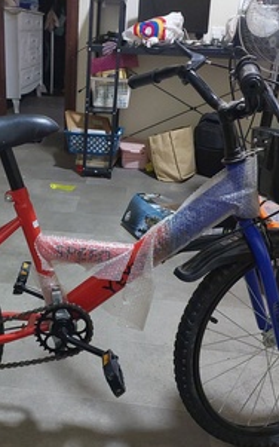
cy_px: 253
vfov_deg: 52.6
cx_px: 75
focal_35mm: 37
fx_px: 450
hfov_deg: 33.8
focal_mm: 5.06
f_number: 1.8
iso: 542
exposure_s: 1/24
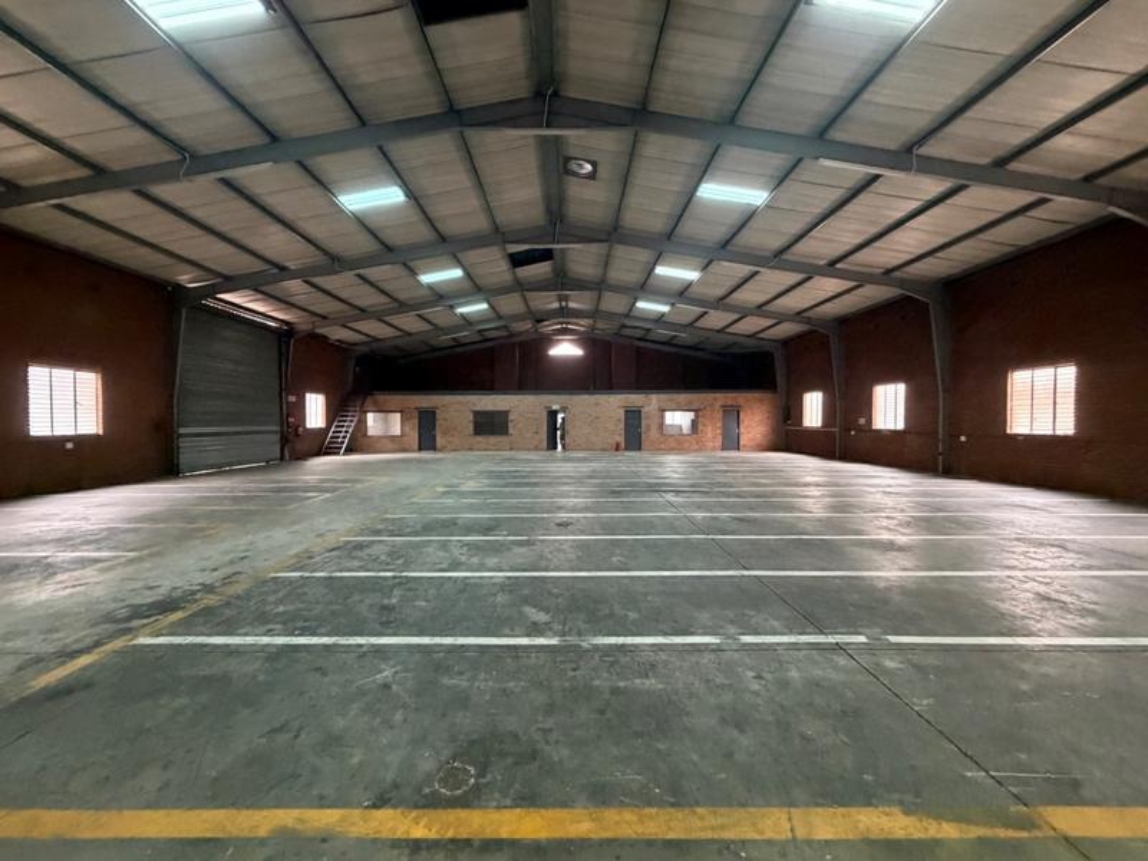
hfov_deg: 102.1
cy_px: 430
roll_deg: +0.7
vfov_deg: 85.7
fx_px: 464
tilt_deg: +0.3
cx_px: 574
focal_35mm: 14
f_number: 2.2
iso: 500
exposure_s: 1/60
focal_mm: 2.22
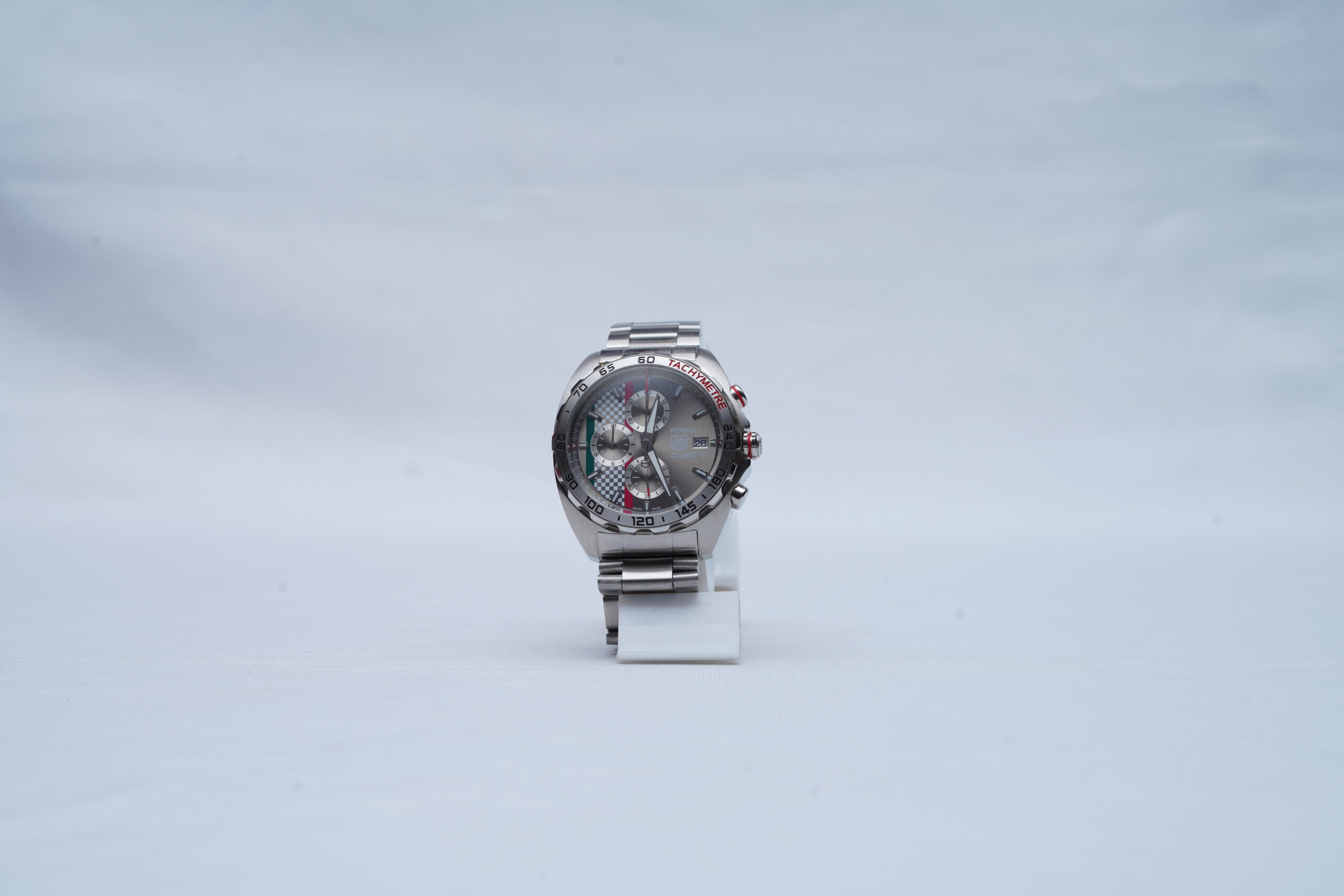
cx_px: 672
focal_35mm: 50
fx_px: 1867
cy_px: 448
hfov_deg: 39.6
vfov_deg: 27.0
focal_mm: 50
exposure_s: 1/160
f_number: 9
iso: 125
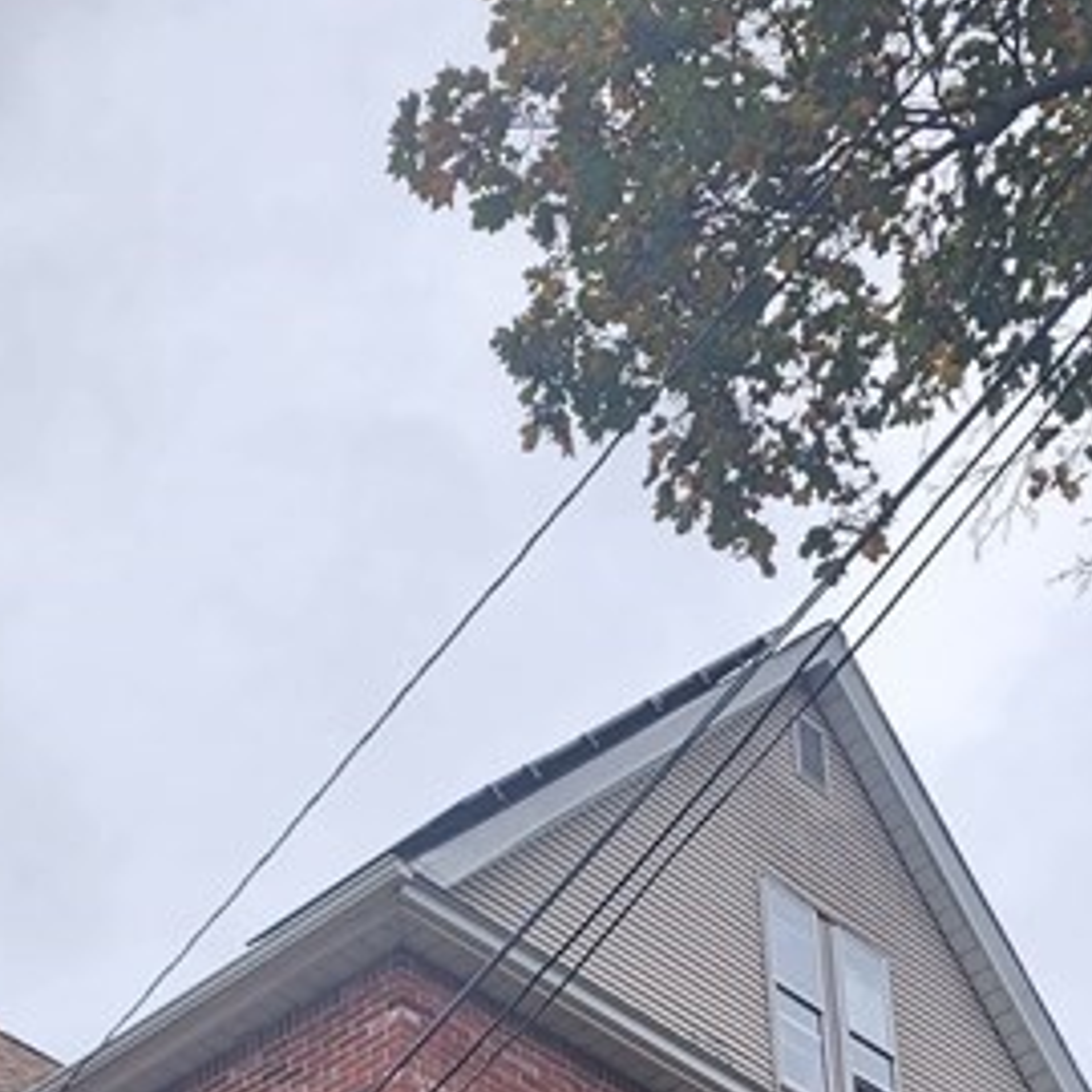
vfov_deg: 20.5
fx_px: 2748
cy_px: 1424
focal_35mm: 77
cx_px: 328
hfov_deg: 22.3
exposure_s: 1/273
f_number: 1.8
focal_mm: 6.4
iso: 12
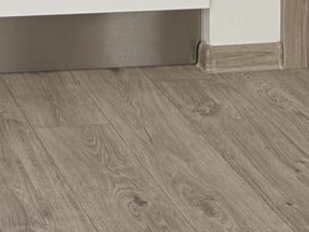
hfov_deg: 13.8
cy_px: -352
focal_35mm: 134
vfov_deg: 9.6
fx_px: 1196
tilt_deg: -1.7
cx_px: -152
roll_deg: +0.0
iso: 50
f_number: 1.78
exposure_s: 1/142
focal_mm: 6.76
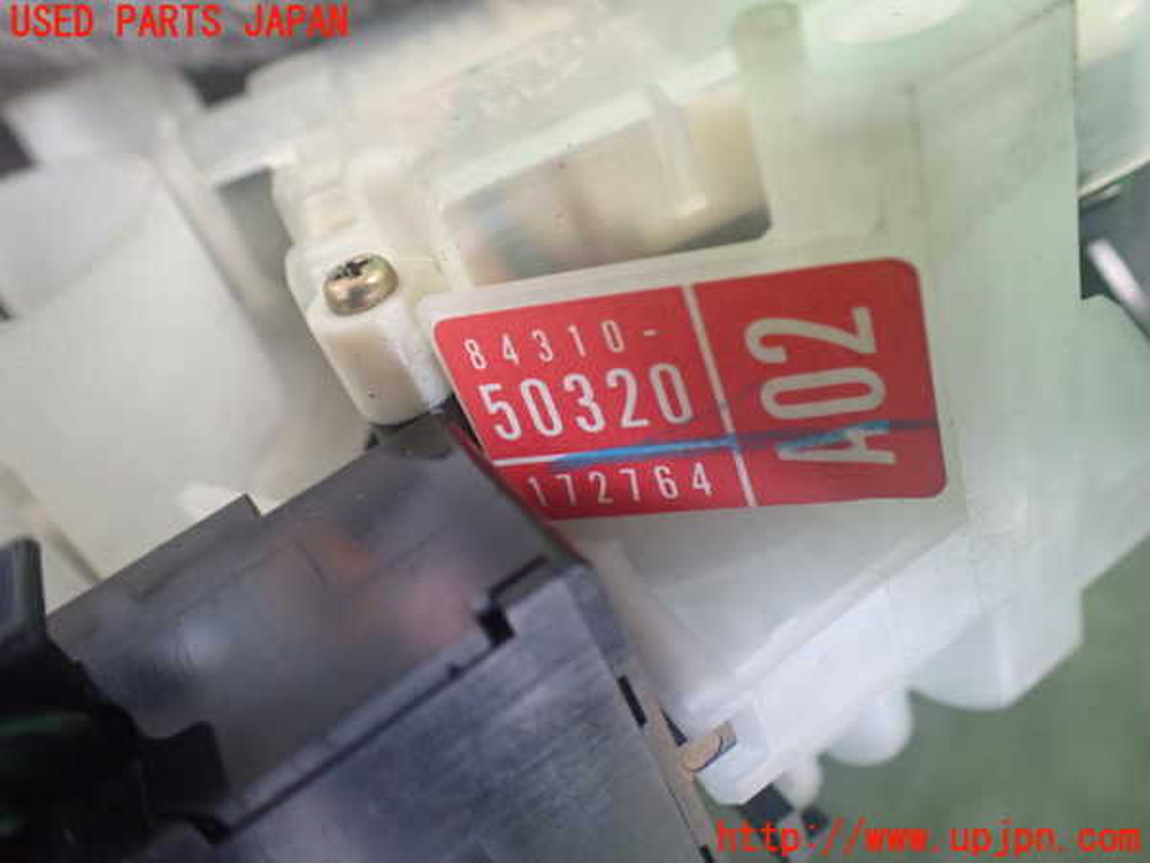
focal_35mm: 30
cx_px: 575
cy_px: 432
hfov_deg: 60.0
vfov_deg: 46.8
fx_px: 997
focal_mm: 5.4
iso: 800
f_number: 2.3
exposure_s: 1/50
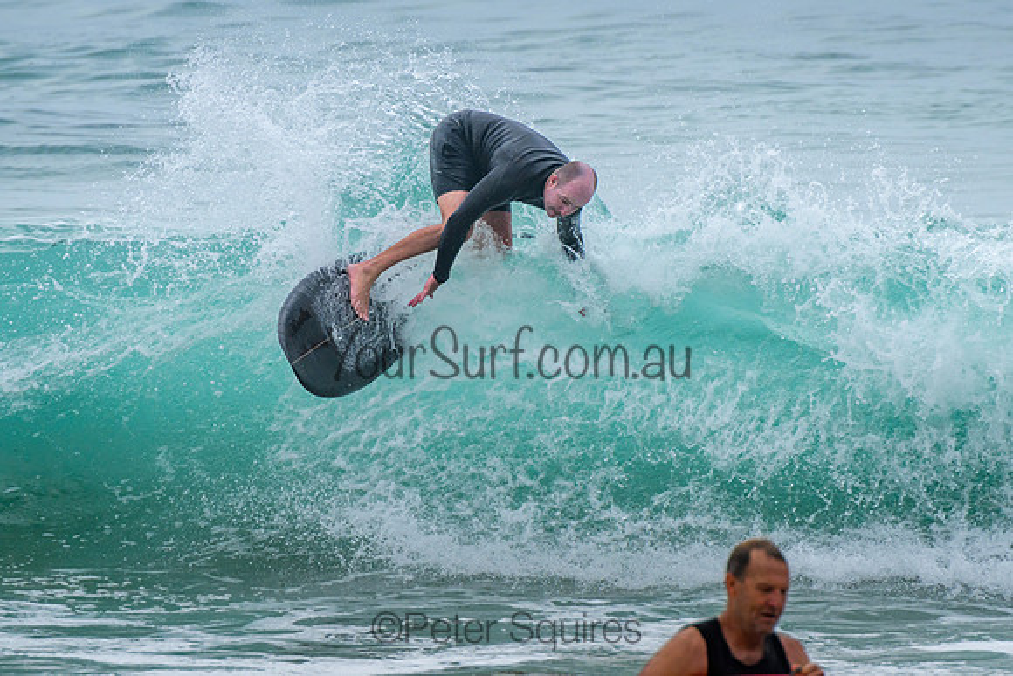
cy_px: 333
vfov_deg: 2.5
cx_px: 611
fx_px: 15489
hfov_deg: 3.7
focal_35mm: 550
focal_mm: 400
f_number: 9
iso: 500
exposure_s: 1/2000
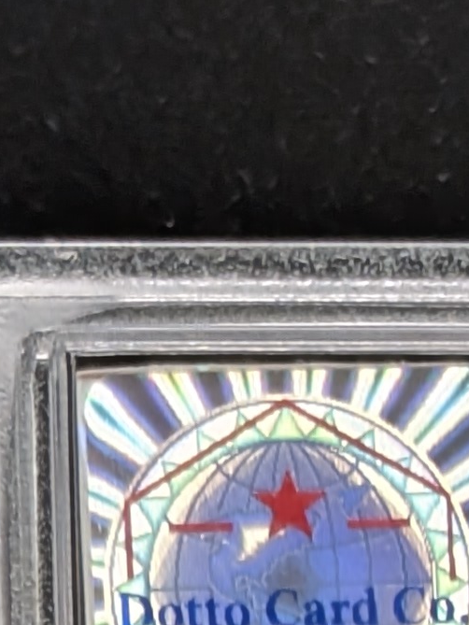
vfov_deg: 6.2
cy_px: 1866
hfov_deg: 5.0
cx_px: 844
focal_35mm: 293
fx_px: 5291
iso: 68
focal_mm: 4.53
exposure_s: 1/40
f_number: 1.7
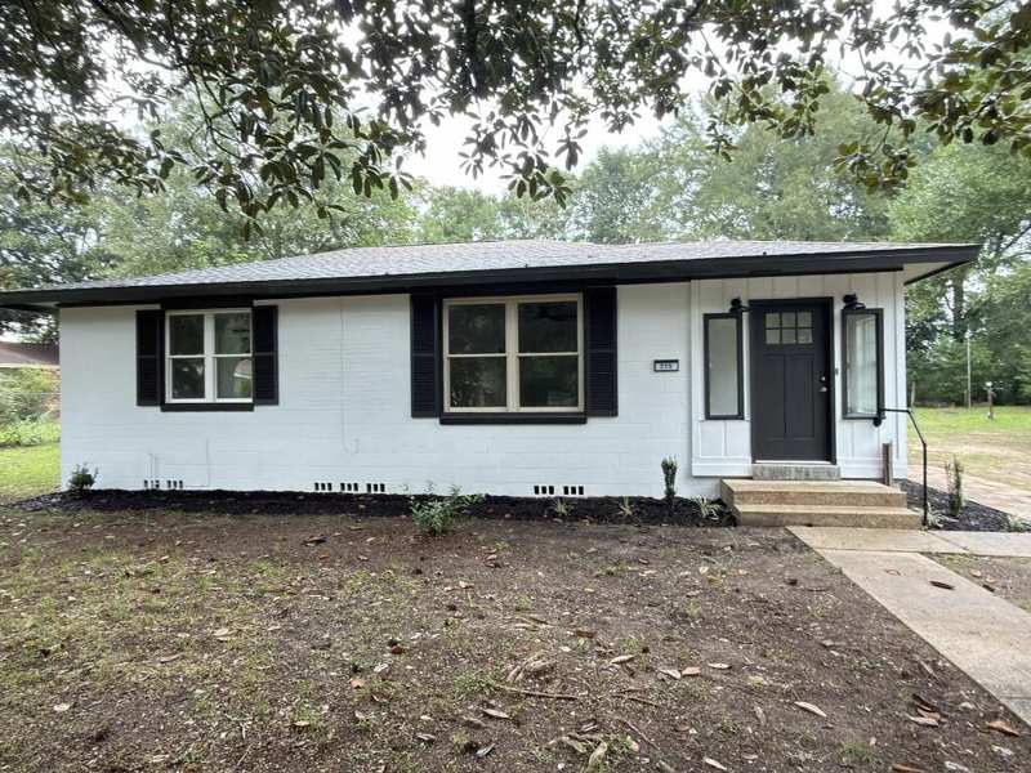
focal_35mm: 21
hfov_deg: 79.0
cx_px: 516
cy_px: 386
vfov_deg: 63.4
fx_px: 625
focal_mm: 2.22
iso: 200
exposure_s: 1/30
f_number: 2.2
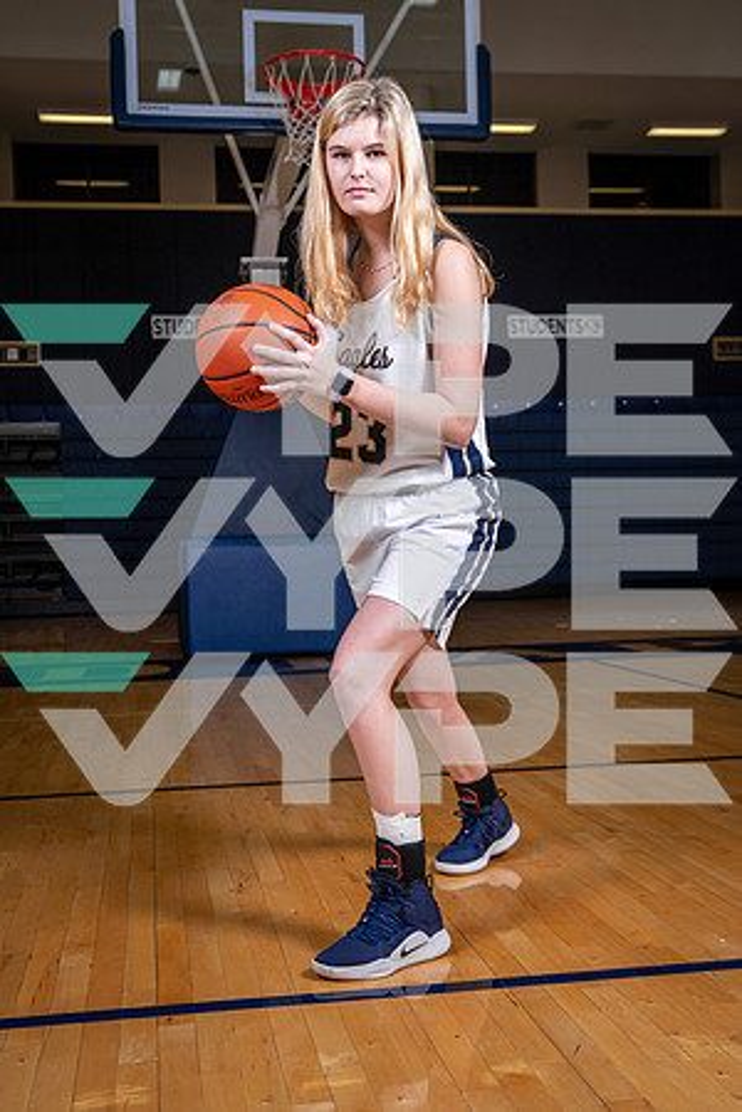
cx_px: 371
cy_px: 556
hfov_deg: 31.2
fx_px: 1329
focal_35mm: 43
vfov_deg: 45.4
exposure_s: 1/125
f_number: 5.6
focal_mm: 43
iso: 100
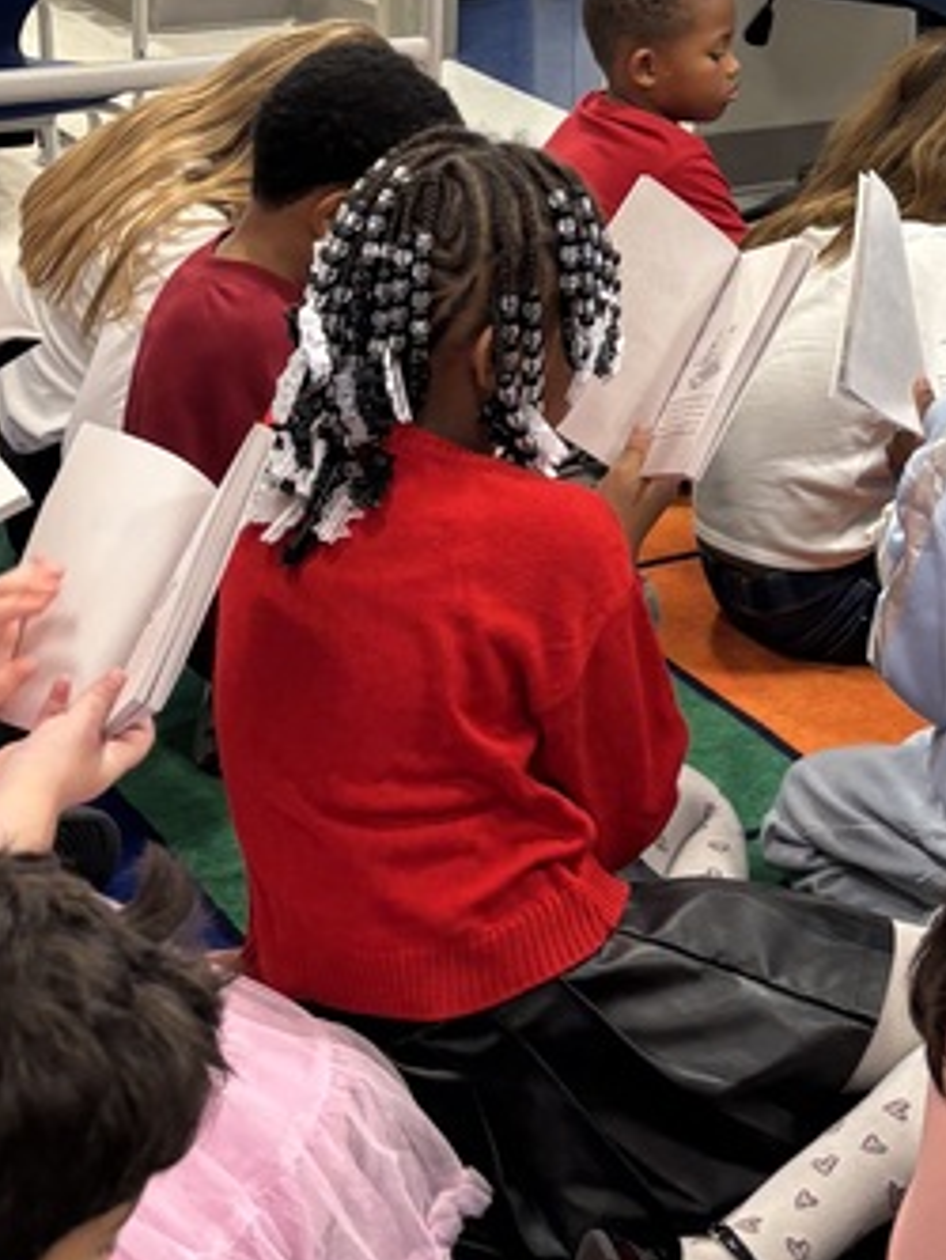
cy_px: -250
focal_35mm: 80
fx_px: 2913
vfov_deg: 22.5
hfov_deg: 17.8
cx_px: 1044
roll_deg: -2.1
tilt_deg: -5.3
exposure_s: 1/60
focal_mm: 5.96
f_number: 1.6
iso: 100
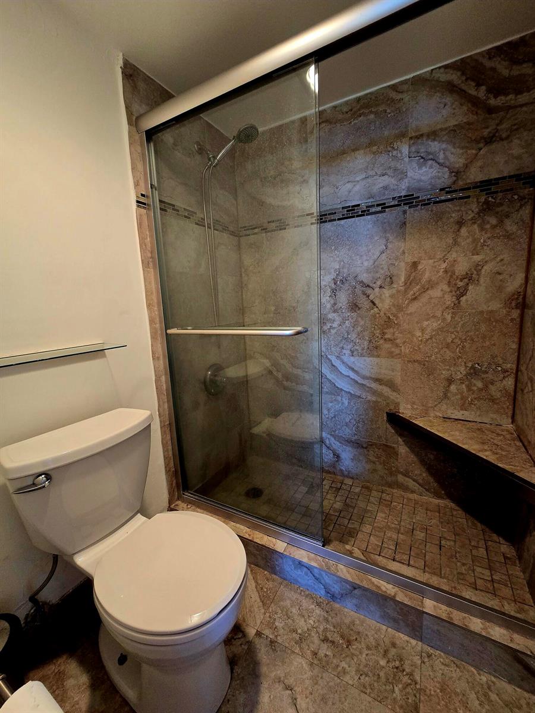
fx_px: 268
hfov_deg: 89.9
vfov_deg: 106.2
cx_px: 268
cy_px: 356
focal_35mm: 13
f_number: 2.2
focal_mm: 2.2
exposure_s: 1/60.2
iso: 250
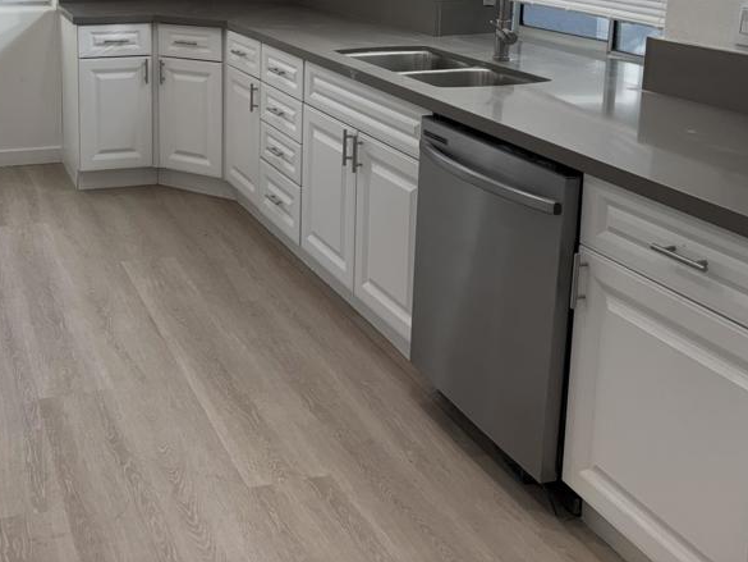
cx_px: 166
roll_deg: +1.1
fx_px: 908
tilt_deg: -11.2
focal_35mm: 42
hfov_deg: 43.0
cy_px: 72
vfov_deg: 32.9
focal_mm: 6.76
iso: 80
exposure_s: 1/248
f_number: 1.78
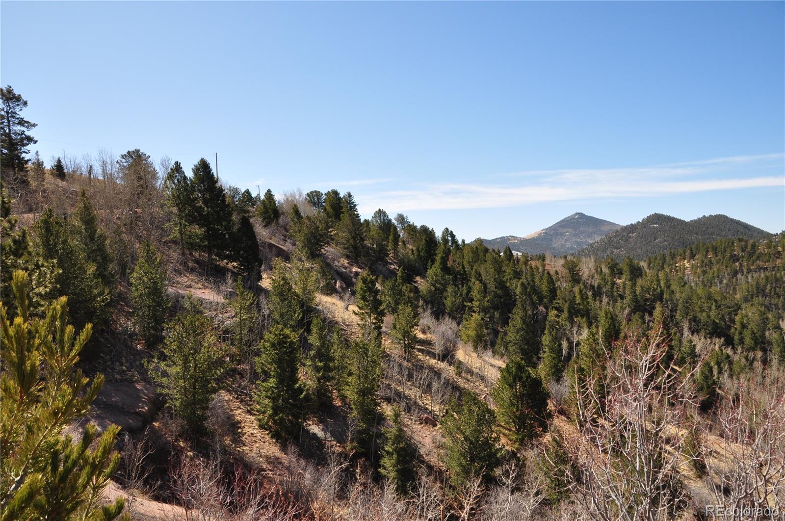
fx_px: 588
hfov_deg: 67.5
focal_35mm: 27
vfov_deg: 47.8
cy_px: 260
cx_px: 392
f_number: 10
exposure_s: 1/250
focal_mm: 18
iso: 200
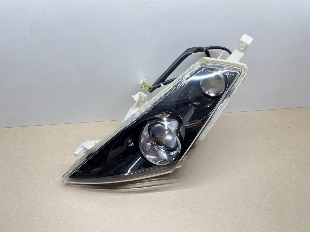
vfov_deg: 53.1
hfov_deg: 67.3
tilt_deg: -41.8
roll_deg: -3.8
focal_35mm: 26
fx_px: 233
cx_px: 155
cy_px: 116
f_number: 1.6
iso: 80
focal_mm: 4.2
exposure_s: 1/100
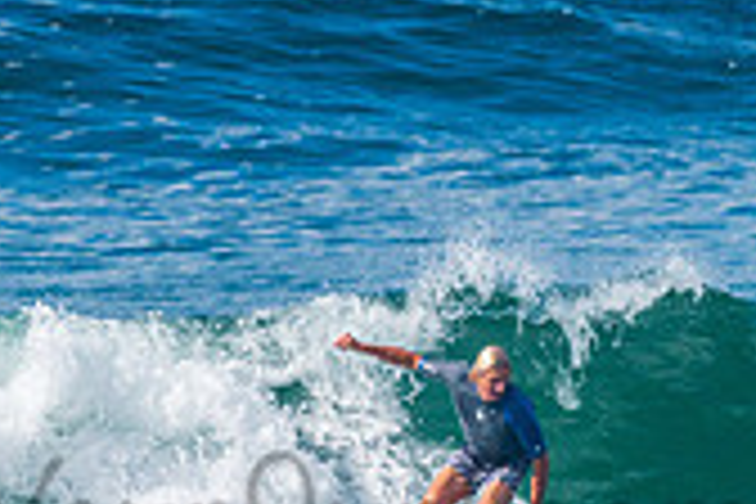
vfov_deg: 0.8
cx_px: 441
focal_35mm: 1731
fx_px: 36348
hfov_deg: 1.2
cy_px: 484
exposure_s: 1/2000
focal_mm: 500
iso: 200
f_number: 5.6
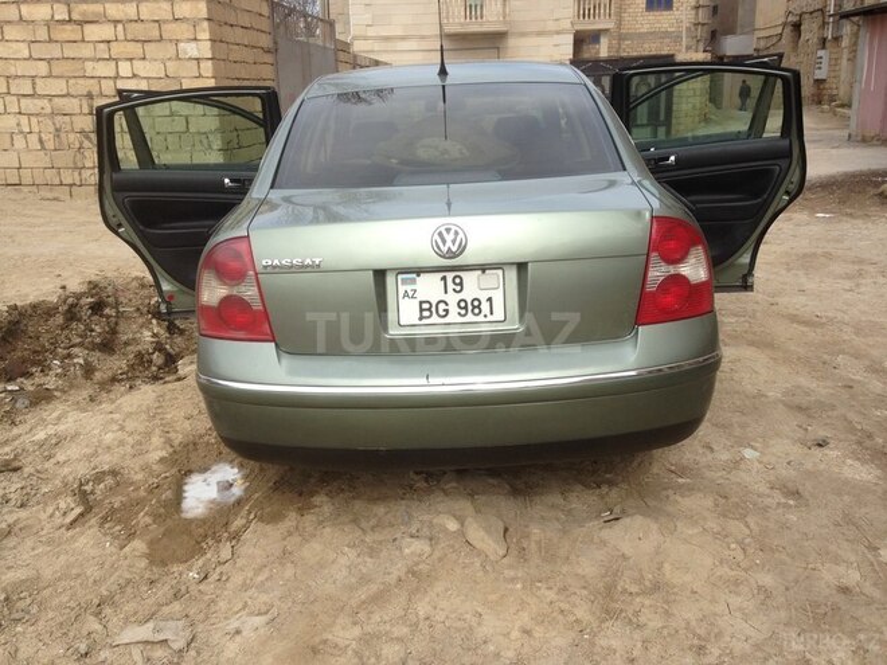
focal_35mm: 33
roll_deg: +0.1
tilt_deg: -15.6
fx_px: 846
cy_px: 332
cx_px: 444
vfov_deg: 42.9
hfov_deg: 55.4
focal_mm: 4.12
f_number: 2.4
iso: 50
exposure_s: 1/861
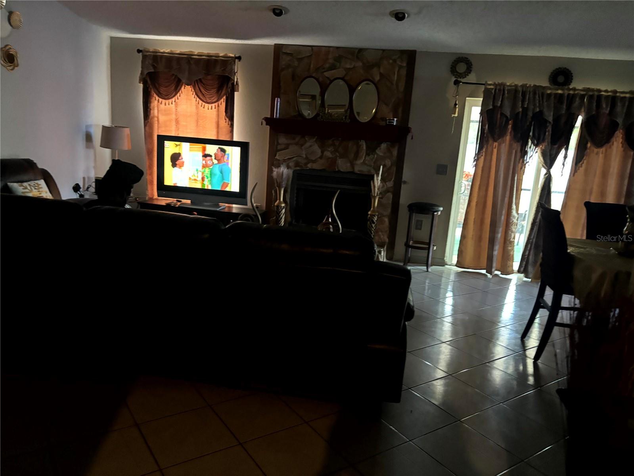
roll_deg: -5.2
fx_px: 476
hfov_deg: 67.3
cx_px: 317
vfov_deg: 53.1
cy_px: 238
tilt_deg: -8.9
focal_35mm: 26
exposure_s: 1/30
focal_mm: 5.96
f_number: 1.6
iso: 800
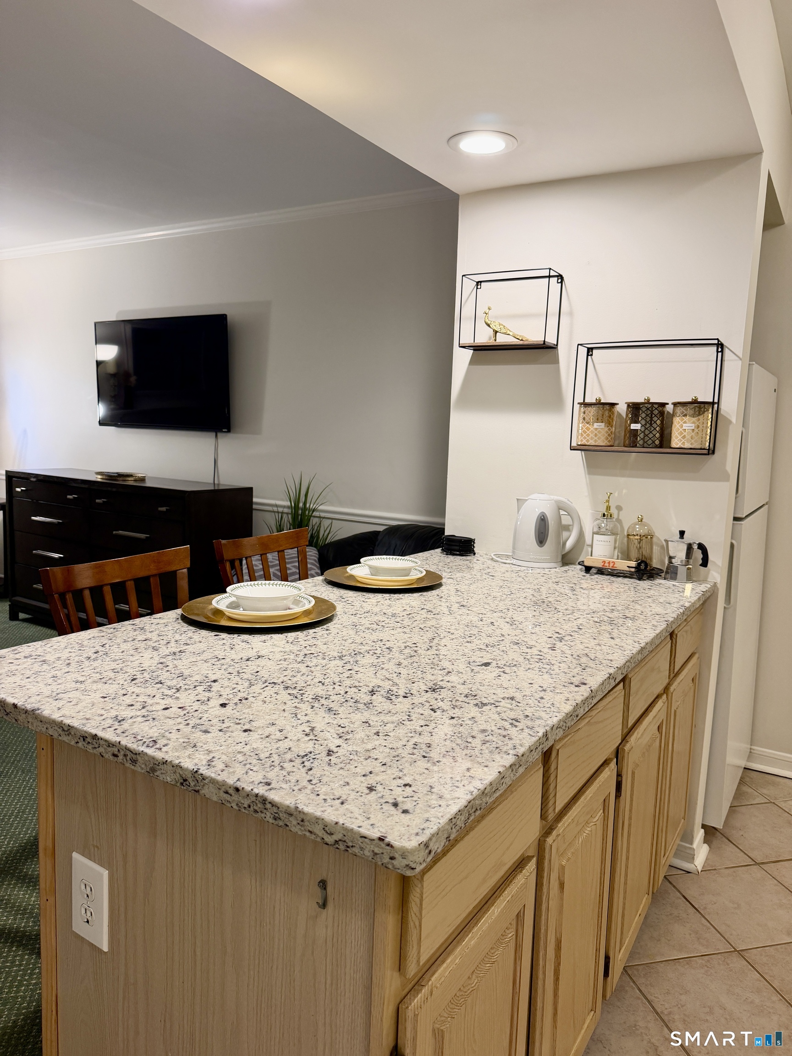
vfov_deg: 71.6
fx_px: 732
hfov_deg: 56.8
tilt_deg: -7.4
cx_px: 396
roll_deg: -2.3
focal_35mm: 24
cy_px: 528
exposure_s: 1/60
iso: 125
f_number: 1.78
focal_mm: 6.76
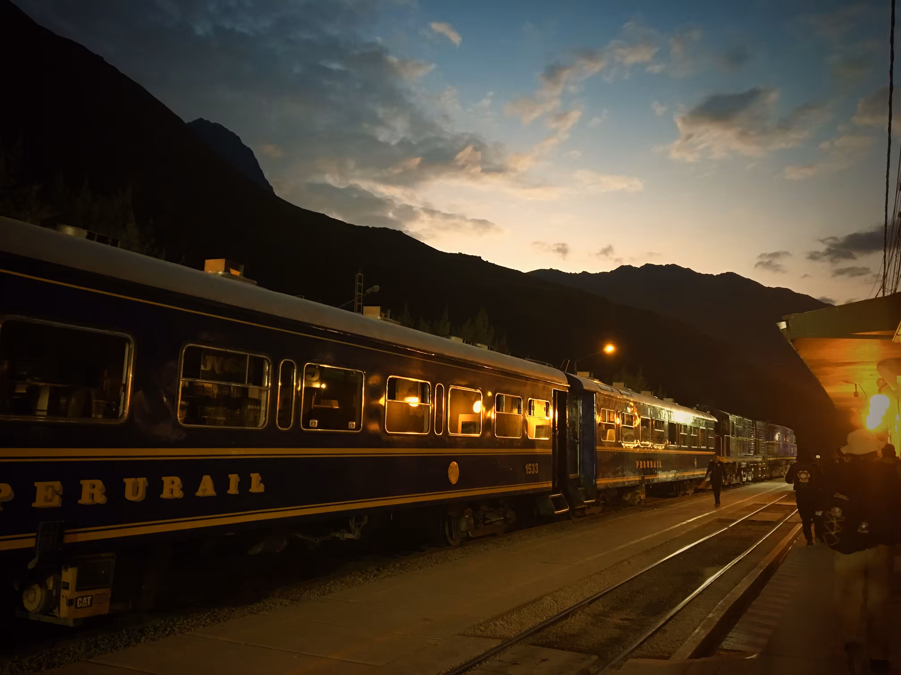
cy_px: 338
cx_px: 450
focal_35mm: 29
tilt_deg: +8.2
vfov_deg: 48.2
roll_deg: +0.0
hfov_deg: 61.7
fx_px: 755
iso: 250
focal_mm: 4.15
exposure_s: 1/15
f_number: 2.2
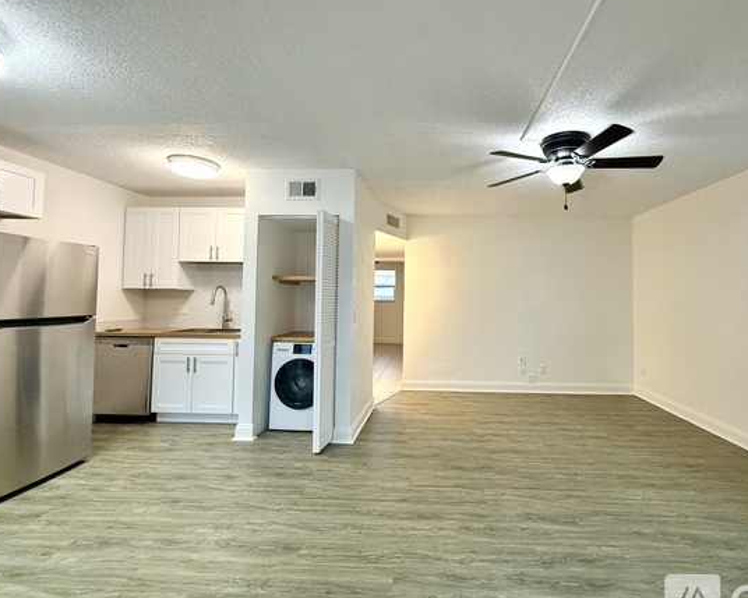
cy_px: 282
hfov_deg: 89.1
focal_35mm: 17
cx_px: 425
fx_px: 376
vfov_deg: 76.9
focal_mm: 2.22
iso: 250
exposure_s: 1/120
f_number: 2.2
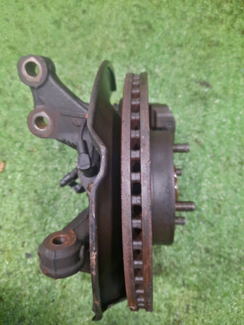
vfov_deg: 69.4
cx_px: 122
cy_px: 162
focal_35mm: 25
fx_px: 235
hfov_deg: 54.9
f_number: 2
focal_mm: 4.6
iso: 502
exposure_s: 1/25
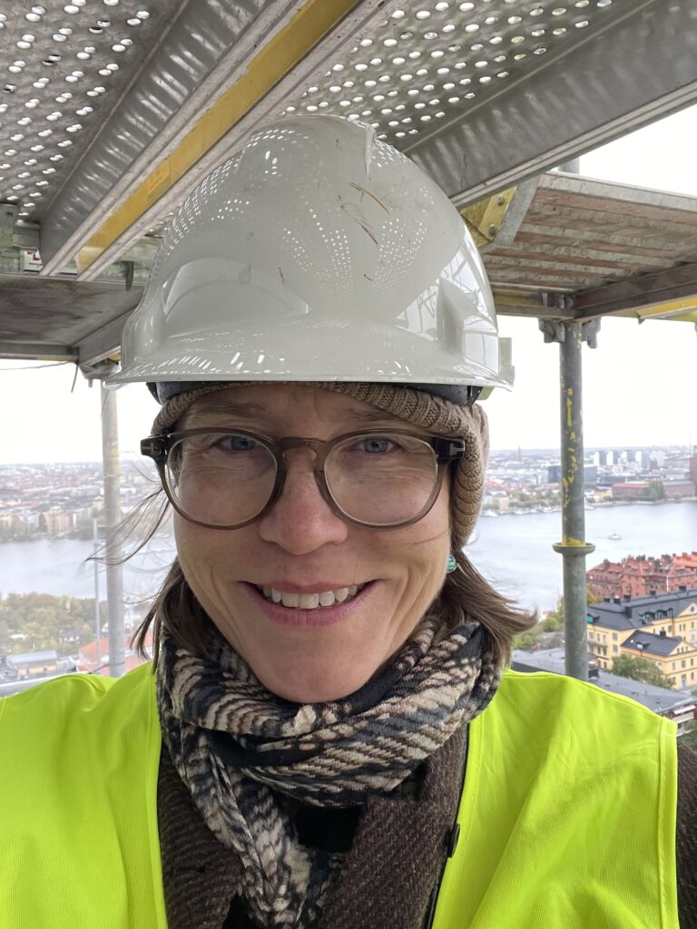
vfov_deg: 60.0
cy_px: 464
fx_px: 805
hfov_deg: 46.8
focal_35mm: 30
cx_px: 348
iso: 200
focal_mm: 2.71
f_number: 2.2
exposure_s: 1/60
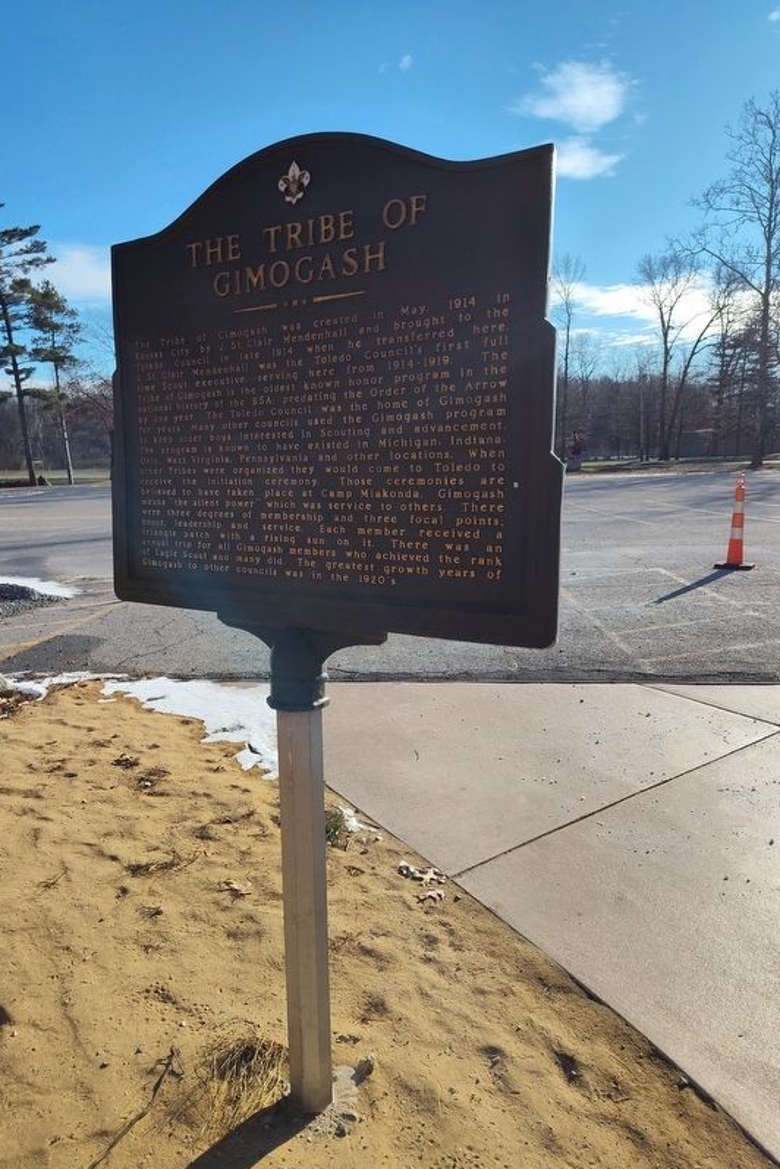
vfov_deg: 73.7
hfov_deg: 53.1
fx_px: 779
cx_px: 355
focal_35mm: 24
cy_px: 585
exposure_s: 1/2384
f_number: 1.8
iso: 100
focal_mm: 5.56
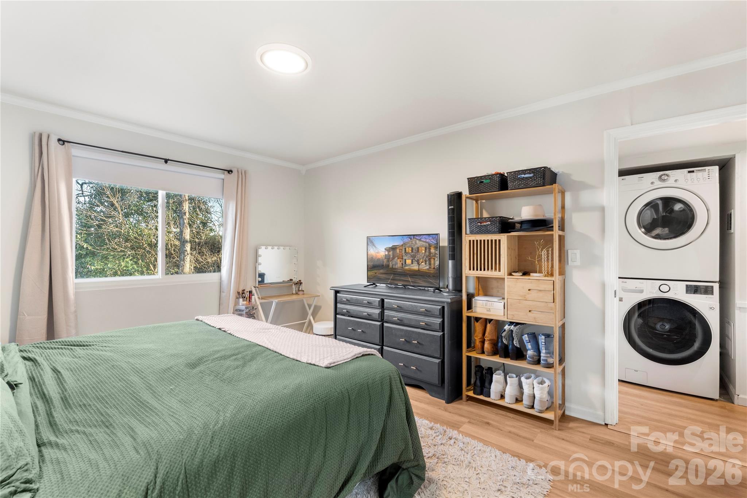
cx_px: 374
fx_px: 332
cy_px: 249
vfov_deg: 73.7
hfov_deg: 96.7
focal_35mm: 16
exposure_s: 1/4
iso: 800
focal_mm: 16
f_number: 8
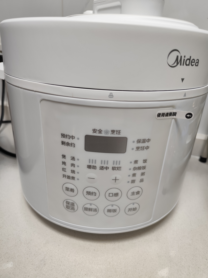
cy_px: 139
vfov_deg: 73.9
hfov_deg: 58.9
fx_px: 184
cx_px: 104
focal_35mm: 23
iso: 320
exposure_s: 1/100
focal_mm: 6.14
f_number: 1.65
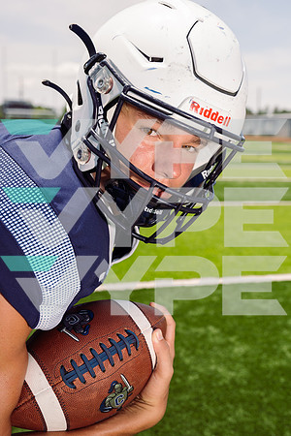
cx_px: 146
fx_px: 570
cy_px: 218
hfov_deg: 28.6
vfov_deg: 41.9
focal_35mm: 47
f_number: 5.6
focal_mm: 47
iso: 50
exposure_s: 1/250
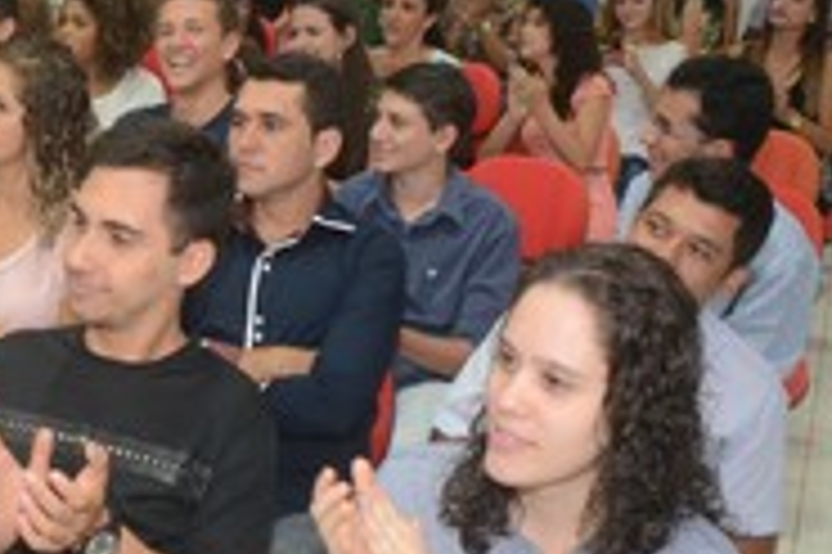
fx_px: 1686
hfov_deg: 25.8
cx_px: -63
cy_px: 482
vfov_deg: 18.4
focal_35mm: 73
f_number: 3.5
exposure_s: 1/100
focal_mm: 20
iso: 1600
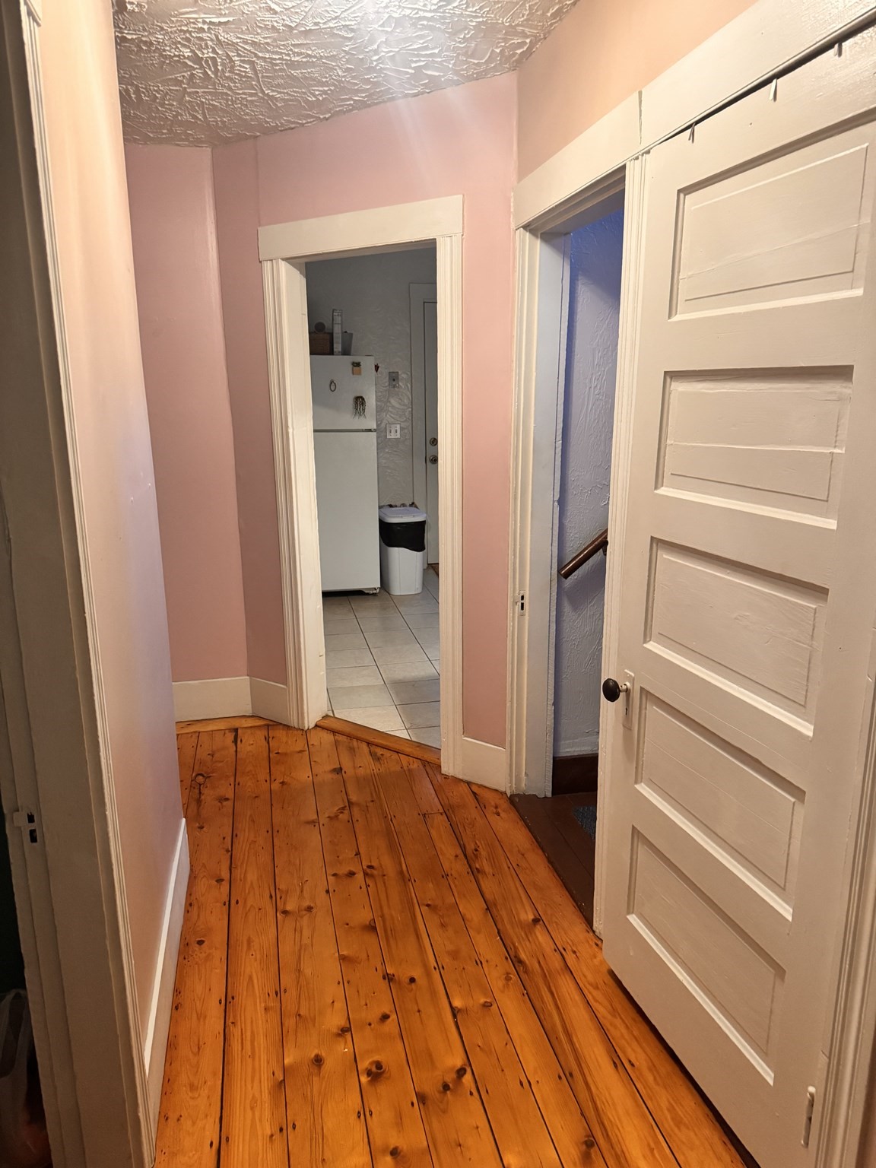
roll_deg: +1.2
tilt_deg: -14.0
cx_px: 438
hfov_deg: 56.8
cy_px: 584
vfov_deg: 71.6
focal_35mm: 24
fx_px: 810
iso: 500
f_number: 1.78
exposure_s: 1/60
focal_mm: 6.76
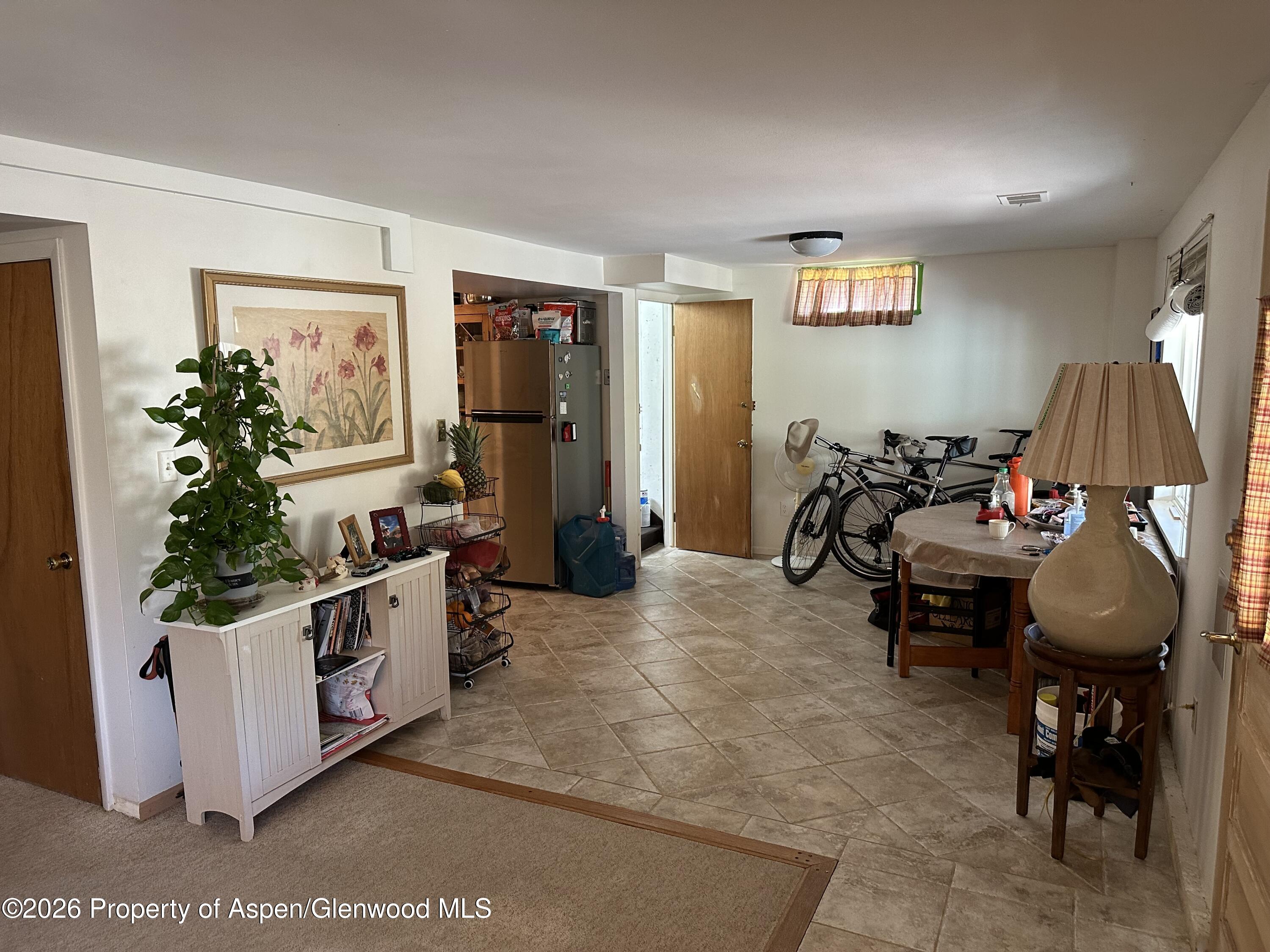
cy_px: 476
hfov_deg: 71.6
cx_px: 635
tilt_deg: -7.1
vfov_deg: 56.8
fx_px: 881
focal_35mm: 24
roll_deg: +0.9
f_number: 1.78
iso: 320
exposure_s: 1/60
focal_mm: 6.86
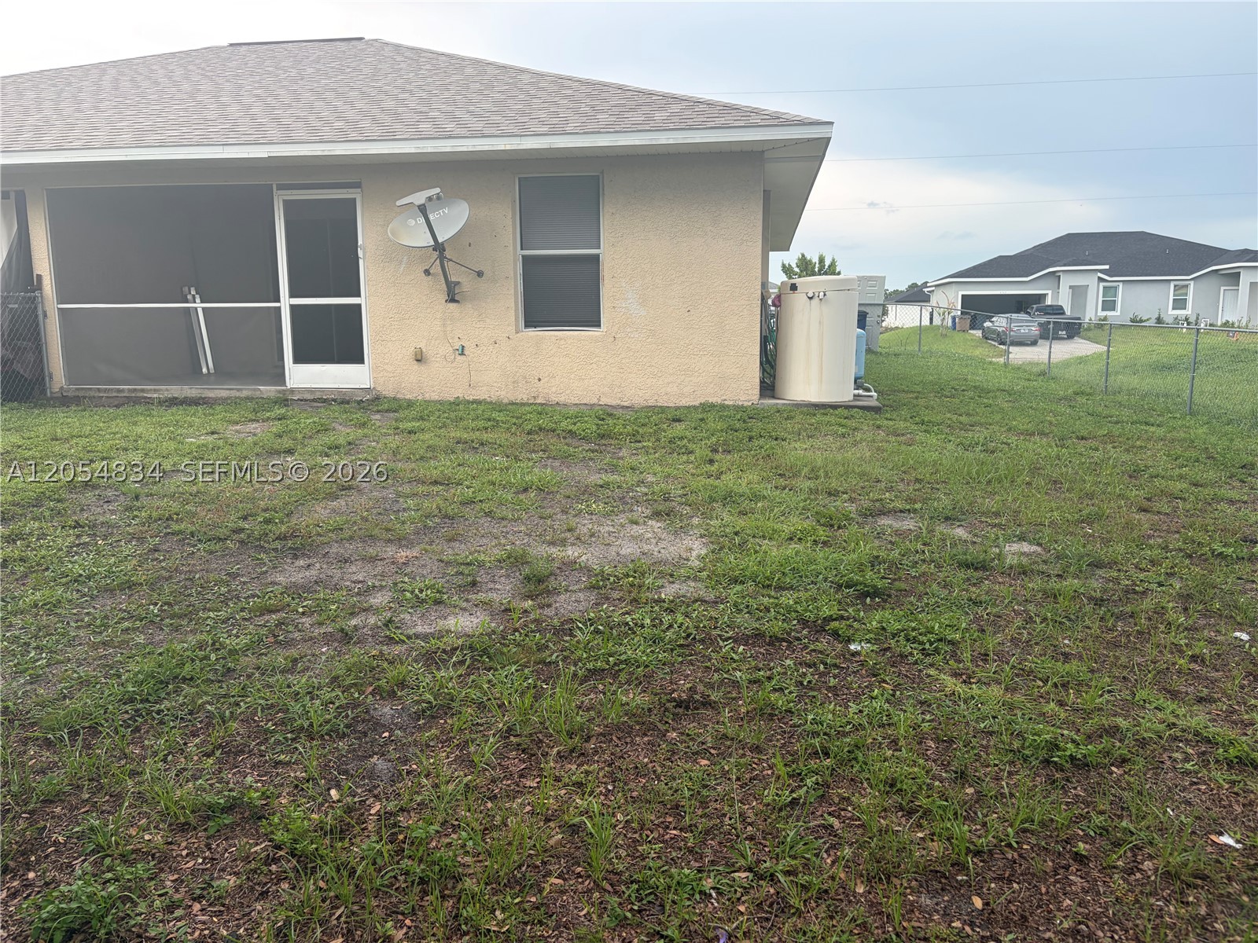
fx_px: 945
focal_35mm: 26
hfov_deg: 67.3
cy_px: 472
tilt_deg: -8.2
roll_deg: +0.4
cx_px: 629
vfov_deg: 53.1
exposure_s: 1/810
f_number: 1.6
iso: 50
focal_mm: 5.96
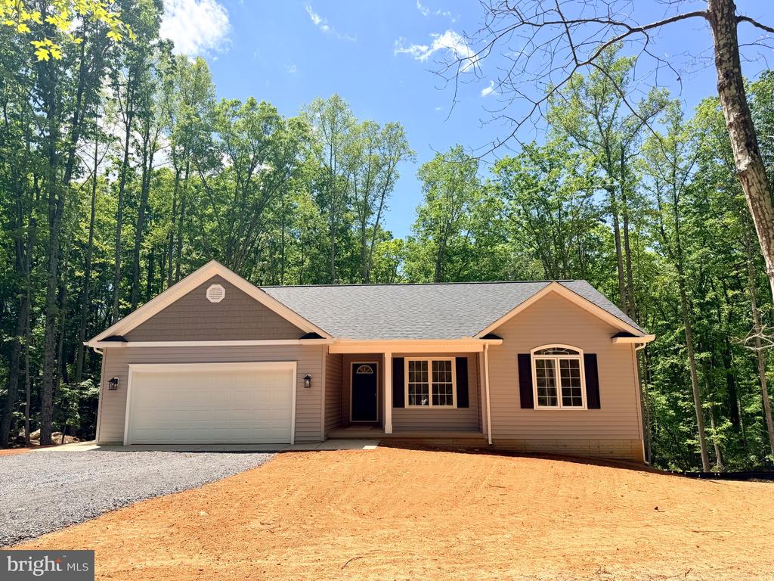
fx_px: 537
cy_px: 290
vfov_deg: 56.8
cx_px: 387
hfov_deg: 71.6
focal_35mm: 24
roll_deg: +2.0
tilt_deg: +10.3
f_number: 1.78
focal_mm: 6.76
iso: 80
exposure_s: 1/3953
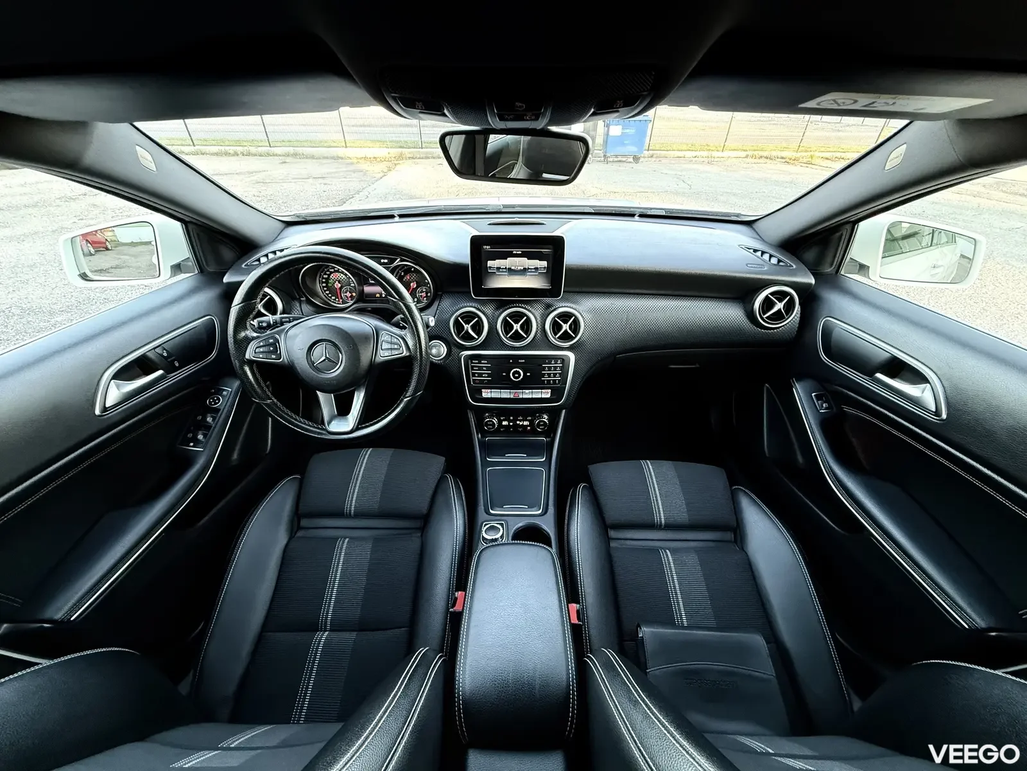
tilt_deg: -36.1
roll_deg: -0.1
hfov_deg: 102.1
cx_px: 514
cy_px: 386
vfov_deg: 85.7
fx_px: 415
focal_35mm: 14
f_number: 2.2
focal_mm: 2.22
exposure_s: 1/60
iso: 640
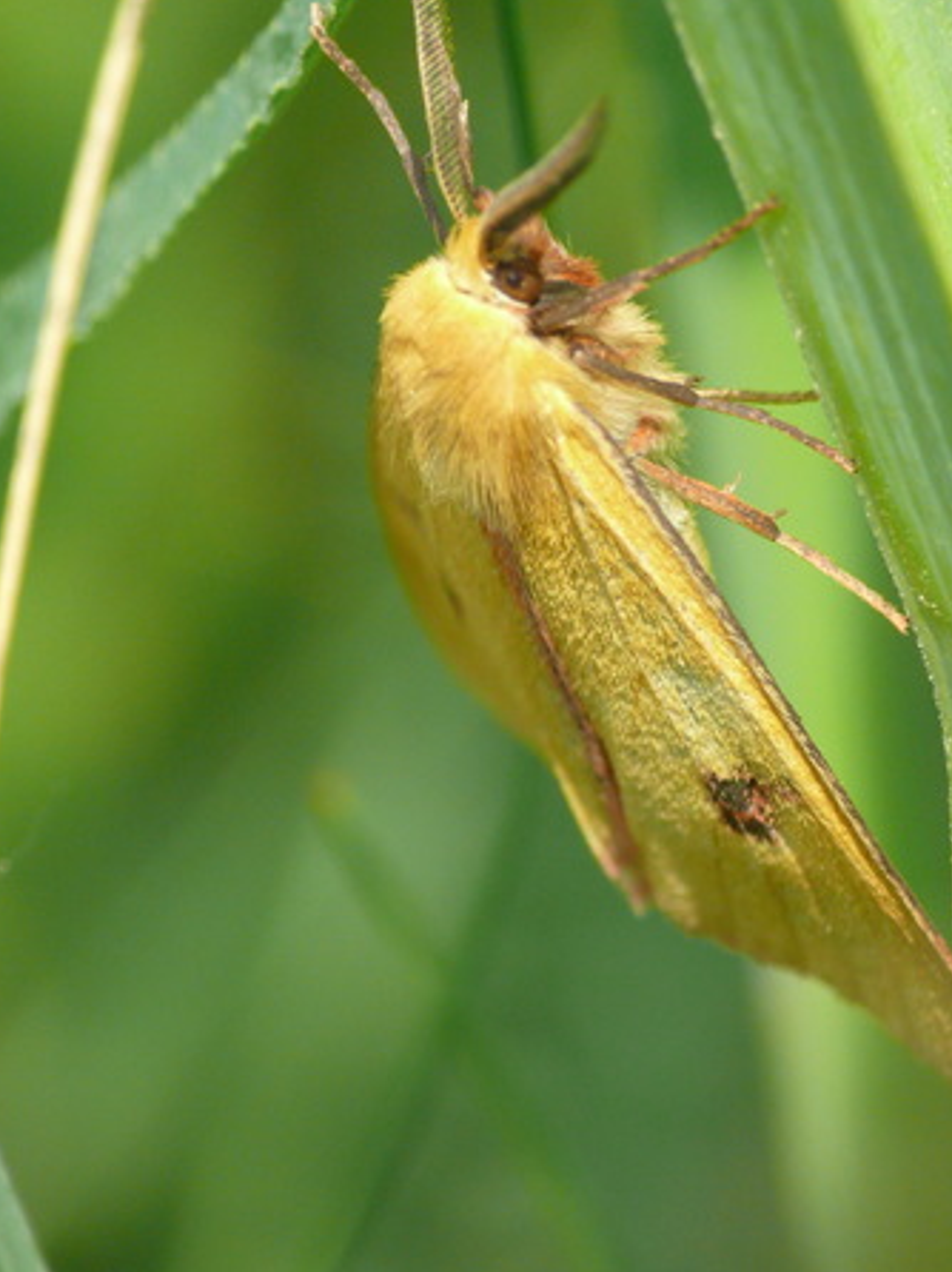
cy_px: 505
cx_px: 547
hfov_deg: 5.3
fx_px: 10277
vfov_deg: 7.1
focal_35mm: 280
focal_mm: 41.2
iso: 200
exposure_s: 1/500
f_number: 5.6
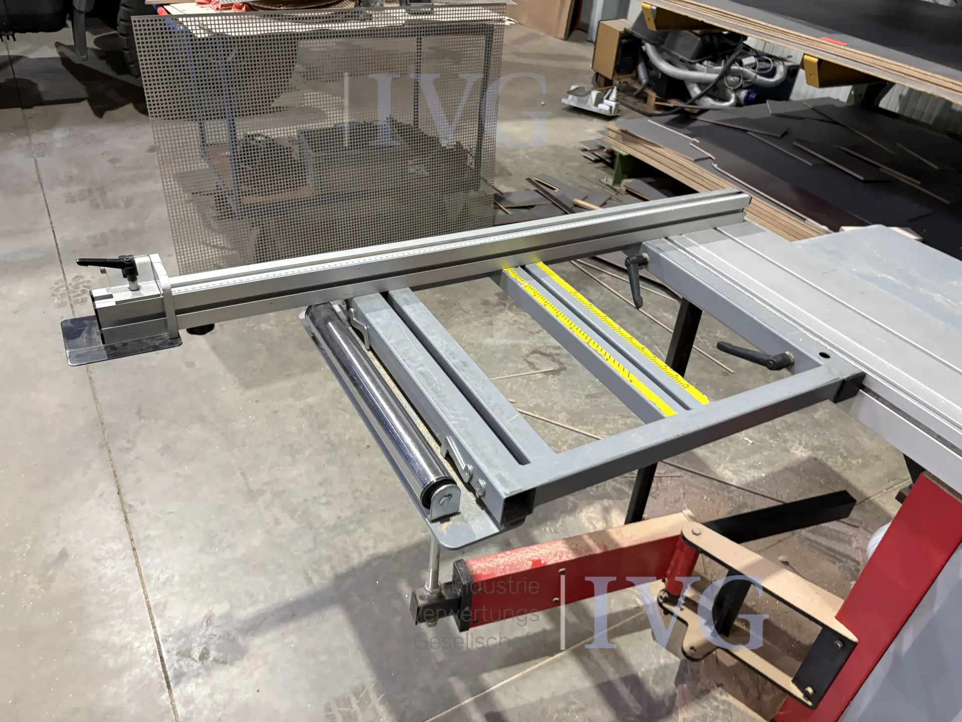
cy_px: 361
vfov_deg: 53.1
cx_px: 481
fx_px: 723
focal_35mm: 26
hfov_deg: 67.3
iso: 250
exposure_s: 1/60
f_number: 1.6
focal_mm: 5.96
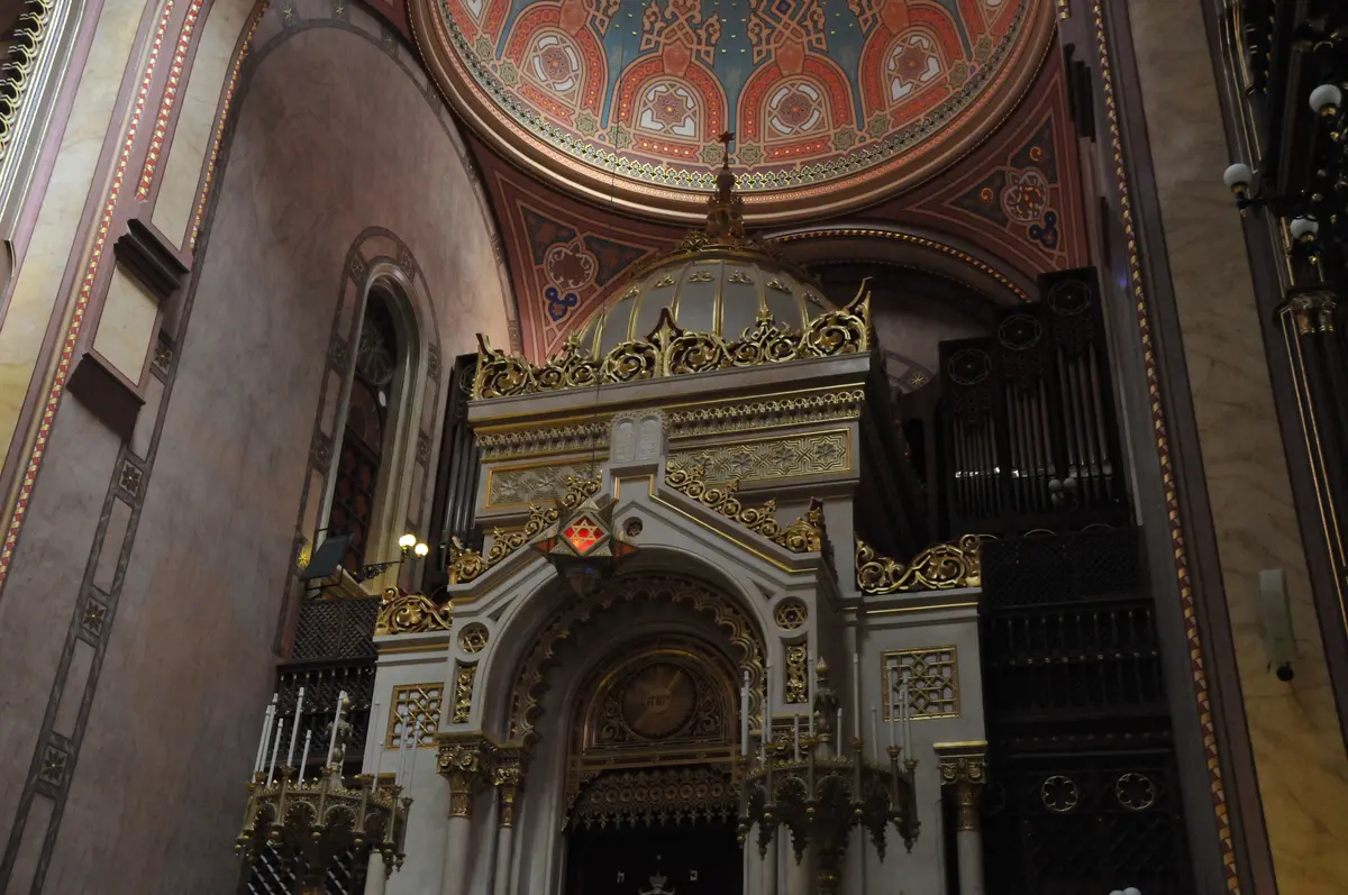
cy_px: 448
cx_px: 674
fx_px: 1459
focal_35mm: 39
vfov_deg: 34.1
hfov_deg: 49.6
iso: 2000
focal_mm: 26
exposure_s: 1/100
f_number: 5.6
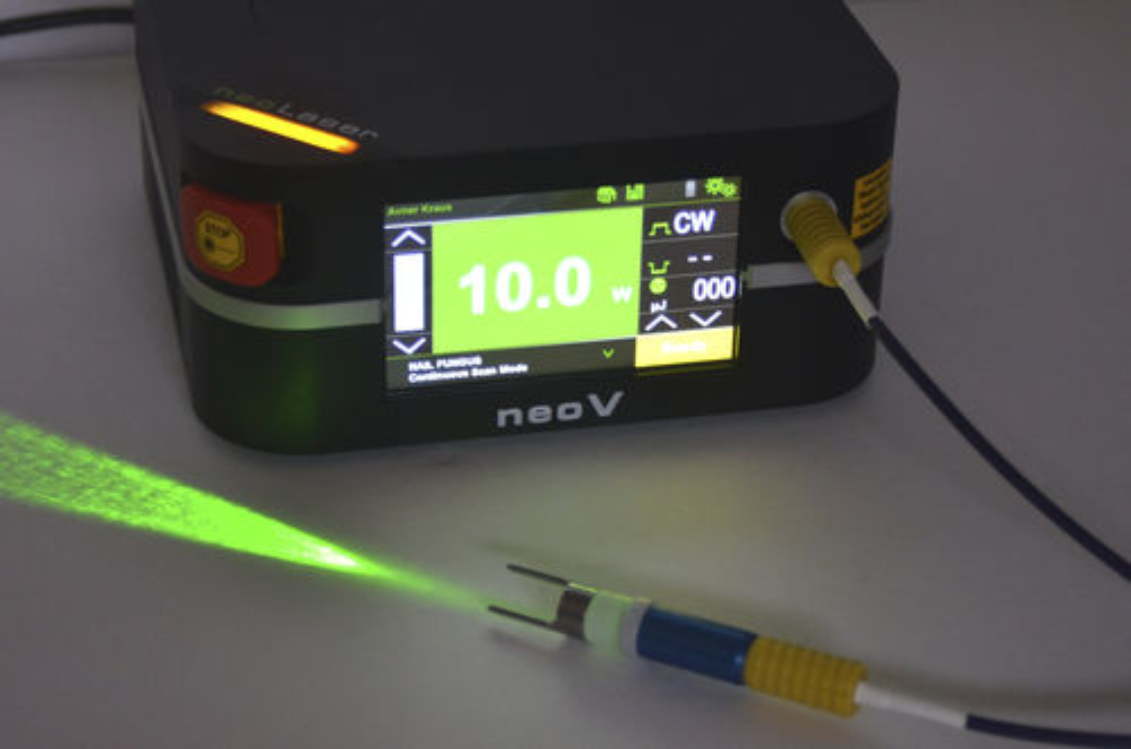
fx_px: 2915
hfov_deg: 22.0
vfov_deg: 14.6
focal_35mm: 93
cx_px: 566
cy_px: 374
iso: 1600
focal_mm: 62
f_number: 4.2
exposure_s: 1/100
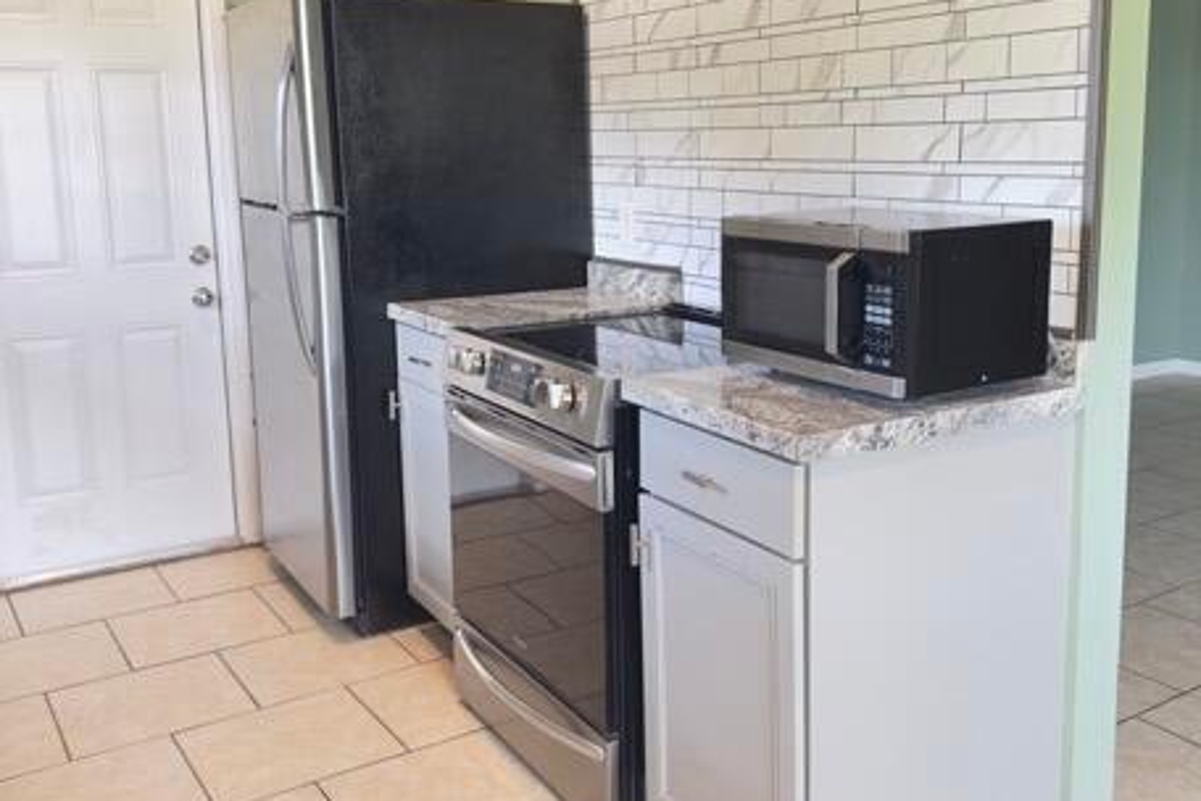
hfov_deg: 54.3
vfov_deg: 37.7
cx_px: 674
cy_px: 324
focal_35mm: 35
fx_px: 1168
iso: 320
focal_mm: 6.76
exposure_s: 1/60
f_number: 1.78
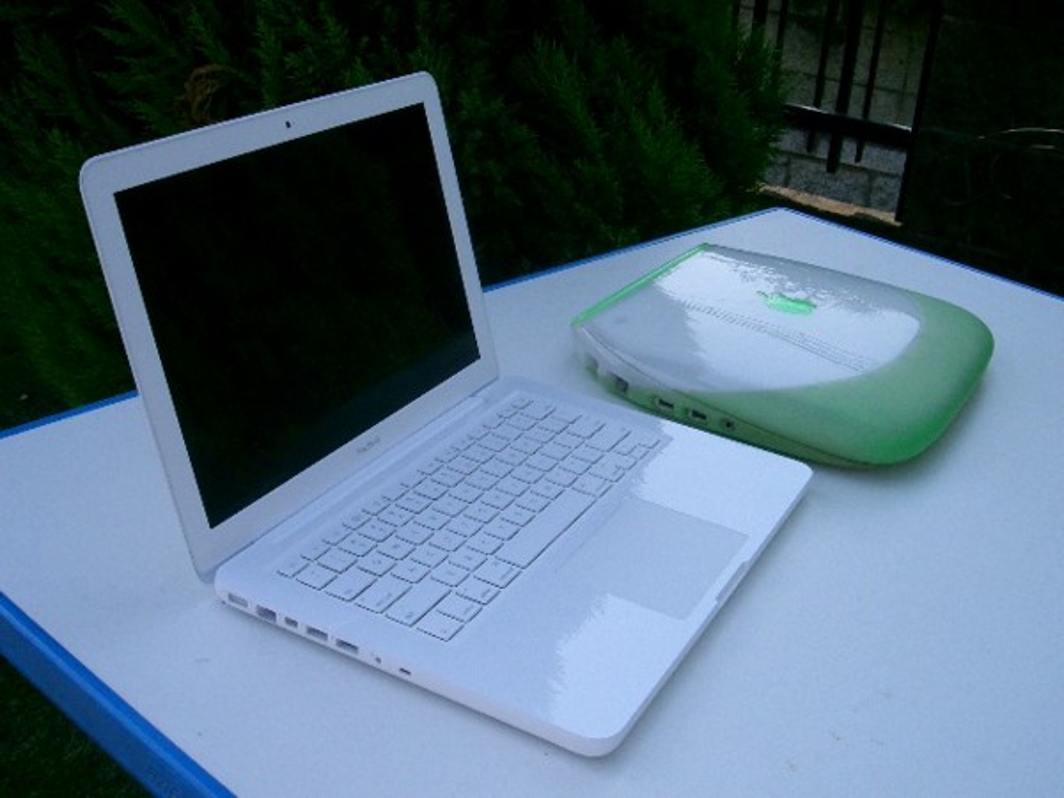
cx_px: 532
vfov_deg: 36.8
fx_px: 1199
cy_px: 399
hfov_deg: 47.9
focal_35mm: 39
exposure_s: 1/500
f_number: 4.8
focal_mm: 8
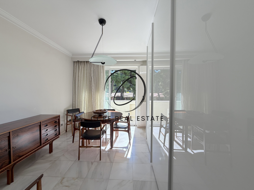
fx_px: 103
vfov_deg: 85.7
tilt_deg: -2.3
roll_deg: -0.6
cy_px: 95
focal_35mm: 14
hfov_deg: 102.1
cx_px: 127
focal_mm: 2.22
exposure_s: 1/419
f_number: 2.2
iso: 64
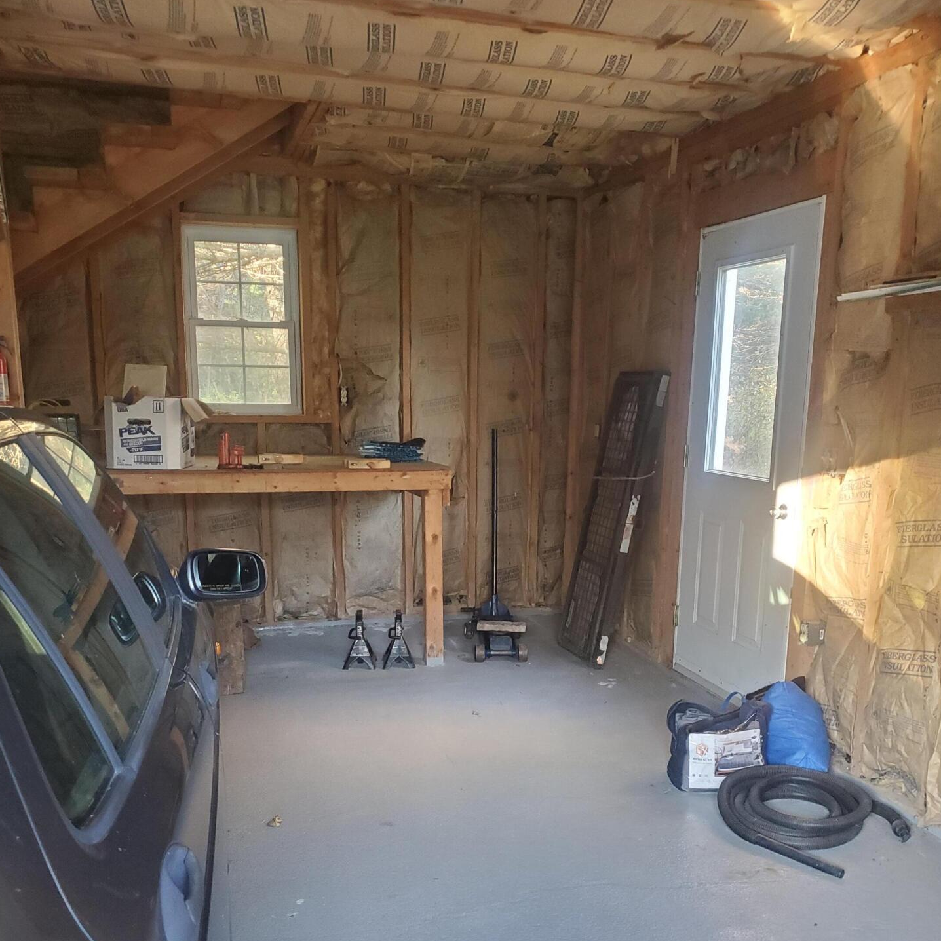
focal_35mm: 32
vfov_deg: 50.5
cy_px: 599
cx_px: 486
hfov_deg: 51.1
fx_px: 984
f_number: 1.5
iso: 320
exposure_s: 1/40
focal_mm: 4.3
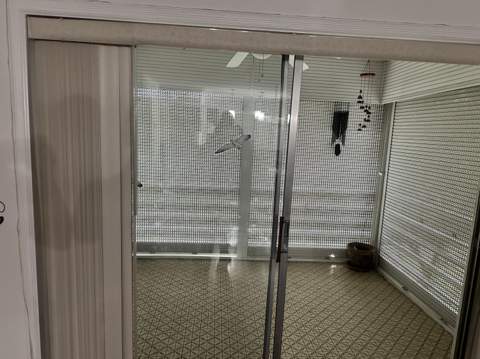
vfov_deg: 56.7
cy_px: 180
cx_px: 240
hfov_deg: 71.7
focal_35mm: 24
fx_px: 332
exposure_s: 1/60
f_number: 1.78
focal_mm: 6.86
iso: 500
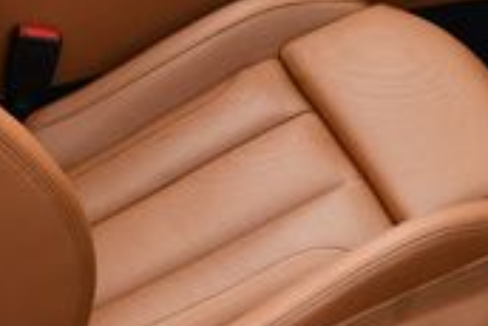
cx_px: 176
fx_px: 1818
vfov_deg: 10.1
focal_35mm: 134
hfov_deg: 15.3
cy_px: -82
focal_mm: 18
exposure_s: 1/250
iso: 200
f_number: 5.6
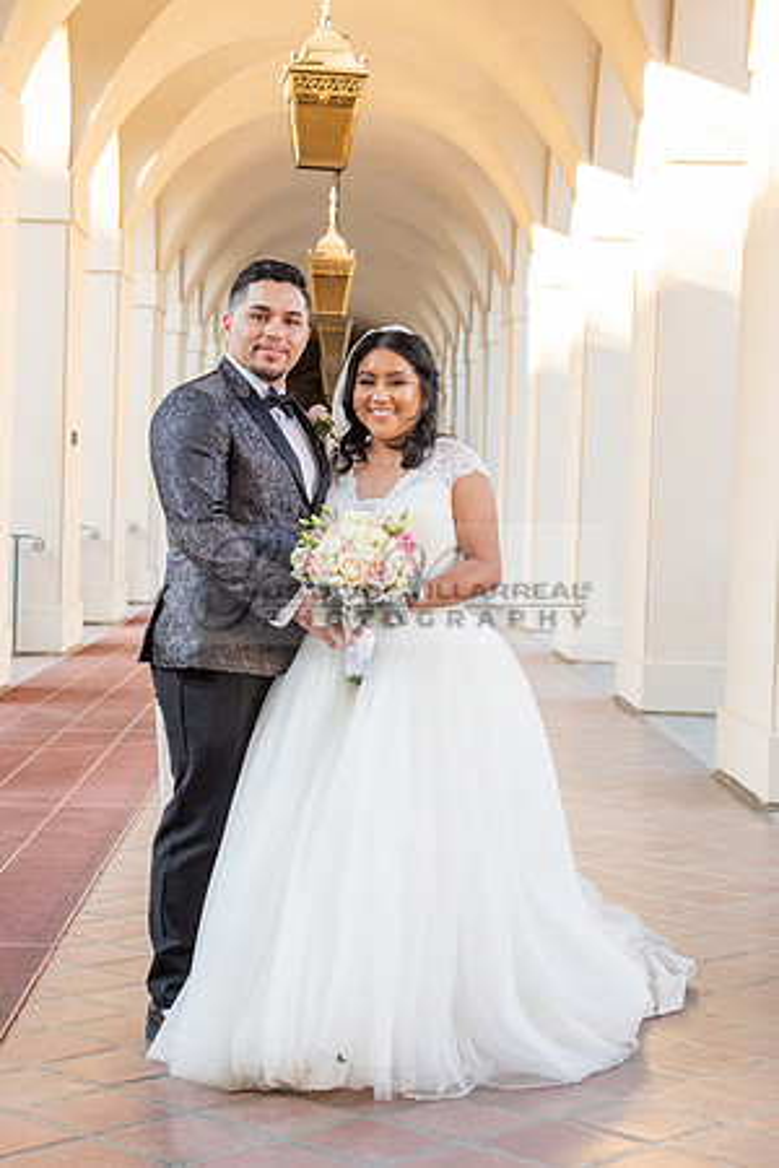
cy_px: 603
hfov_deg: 18.2
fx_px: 2425
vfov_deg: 27.1
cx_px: 394
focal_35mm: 75
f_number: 4.5
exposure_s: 1/200
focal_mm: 48
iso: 500
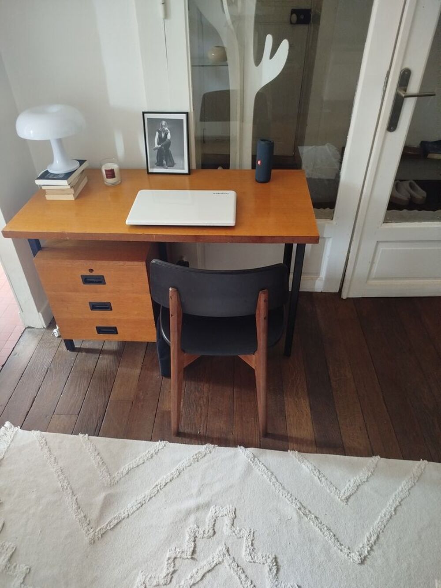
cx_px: 220
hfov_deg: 56.8
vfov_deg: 71.6
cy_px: 294
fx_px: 408
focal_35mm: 24
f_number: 1.7
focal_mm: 5.31
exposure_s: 1/17
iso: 500
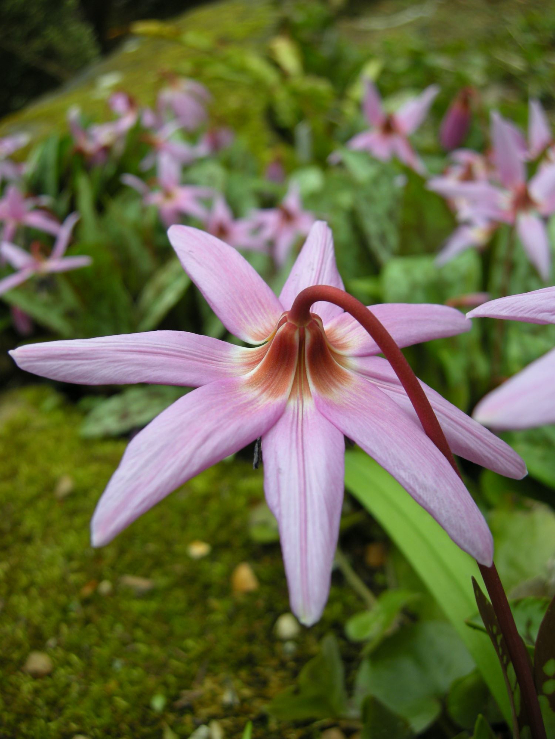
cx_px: 278
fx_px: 748
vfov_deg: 52.6
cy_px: 370
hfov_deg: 40.7
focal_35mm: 35
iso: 64
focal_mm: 7.5
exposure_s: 1/106
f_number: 3.4
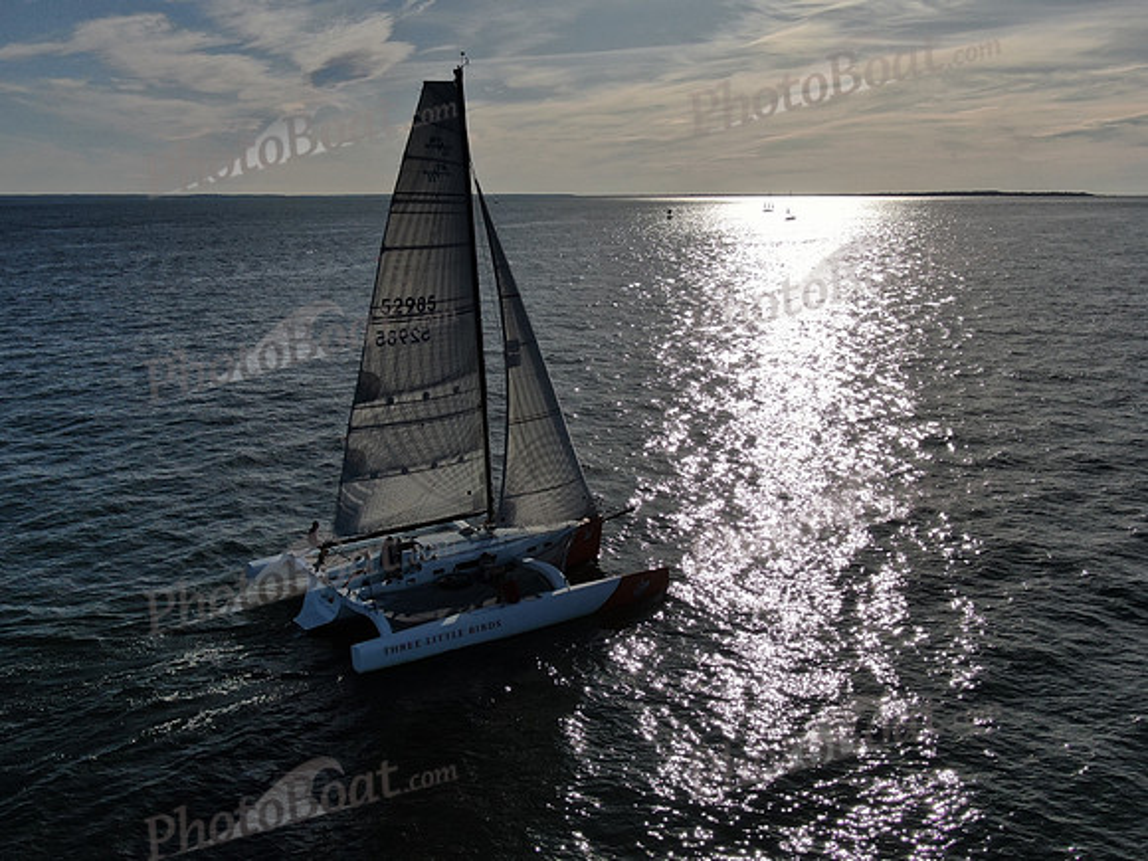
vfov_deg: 39.7
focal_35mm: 36
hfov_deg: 51.4
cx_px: 574
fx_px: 1194
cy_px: 430
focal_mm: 6.08
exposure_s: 1/8000
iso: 100
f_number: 3.3
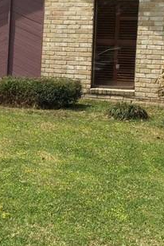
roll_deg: -2.7
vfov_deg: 30.7
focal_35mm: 65
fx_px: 444
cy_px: 82
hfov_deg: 20.7
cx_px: 36
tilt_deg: -4.1
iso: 32
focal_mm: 4.15
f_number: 2.2
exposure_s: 1/2475
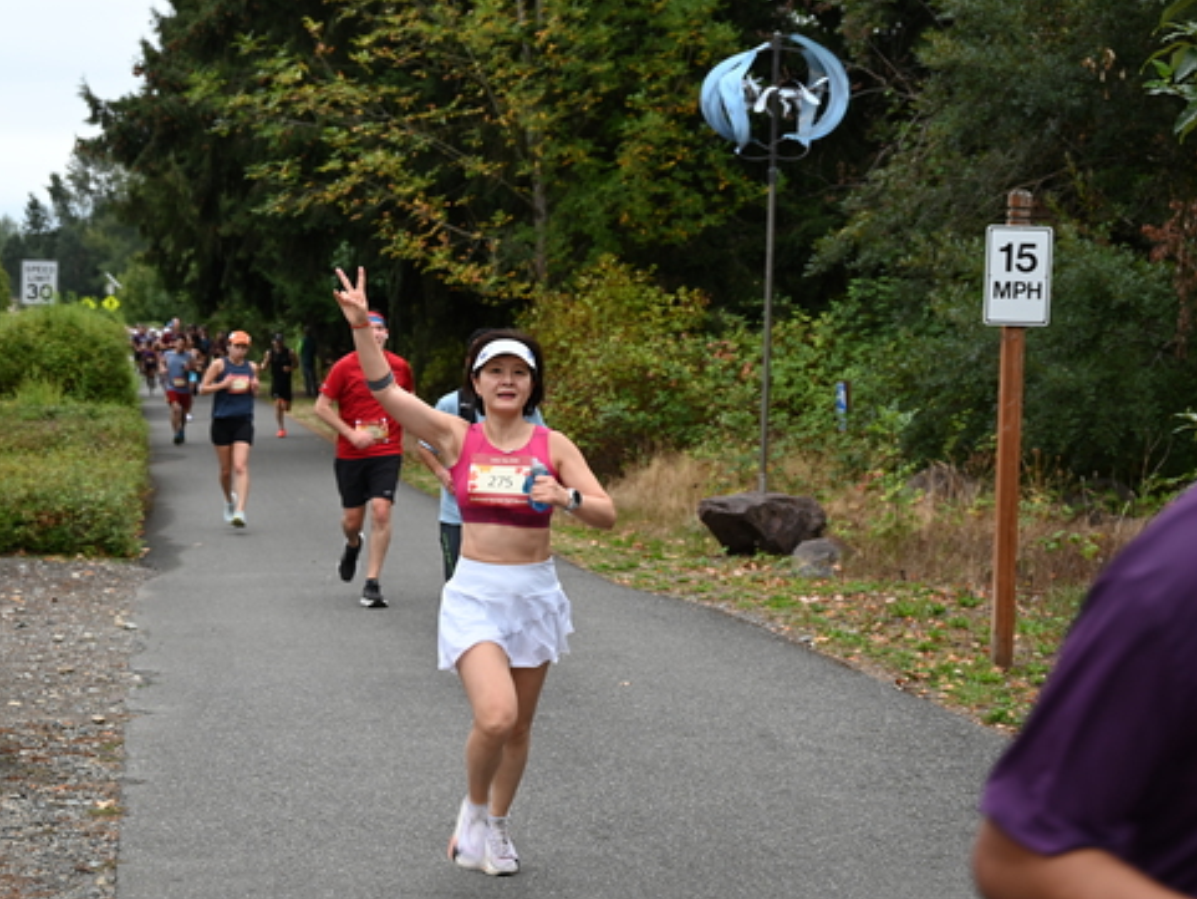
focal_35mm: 77
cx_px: 565
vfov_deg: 19.1
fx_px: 2663
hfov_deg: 25.3
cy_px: 454
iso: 450
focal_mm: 70
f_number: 6
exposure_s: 1/125
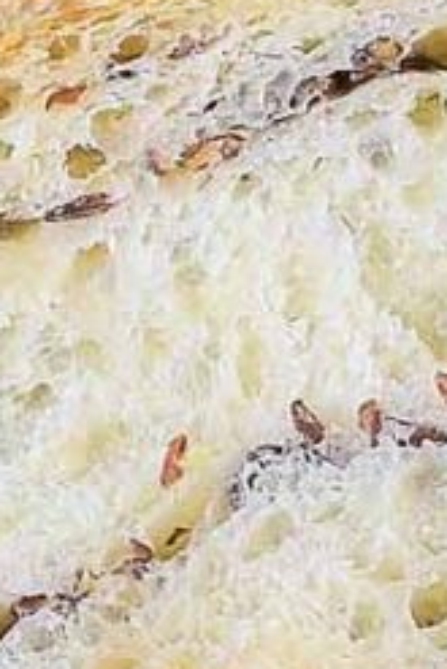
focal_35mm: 194
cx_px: 665
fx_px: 3608
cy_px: 745
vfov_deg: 10.5
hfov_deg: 7.0
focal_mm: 20
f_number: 8
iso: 280
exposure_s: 1/60
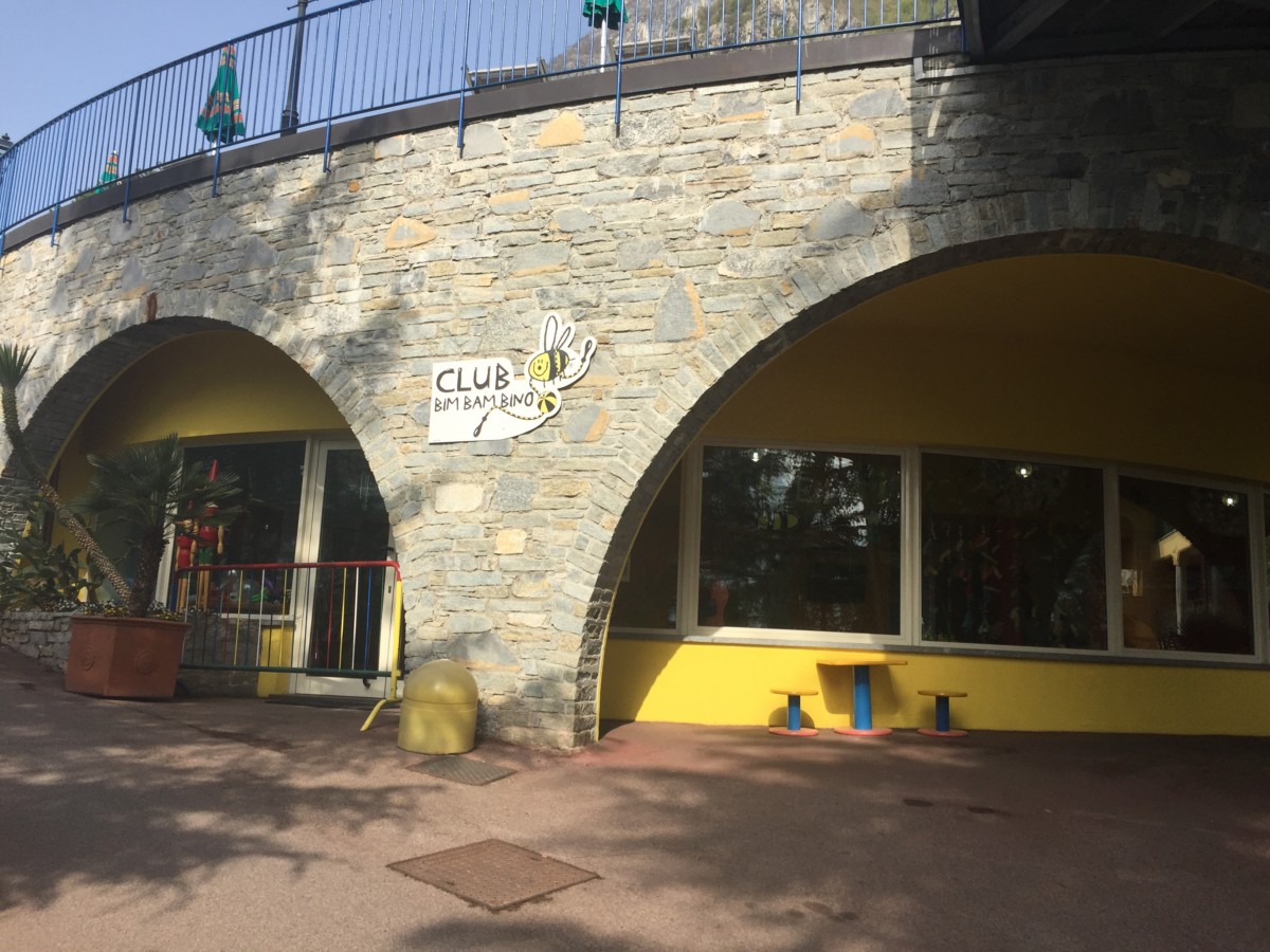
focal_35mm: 29
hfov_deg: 61.7
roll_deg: -3.7
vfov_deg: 48.2
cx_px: 635
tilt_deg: +8.1
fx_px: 1064
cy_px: 476
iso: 32
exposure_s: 1/1412
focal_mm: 4.15
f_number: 2.2
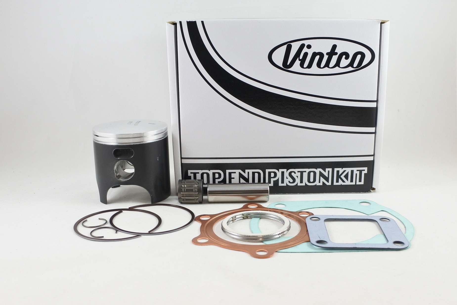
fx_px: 343
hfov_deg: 67.4
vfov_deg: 47.9
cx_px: 228
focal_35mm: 27
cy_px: 152
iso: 400
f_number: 3.5
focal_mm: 10
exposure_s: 1/125
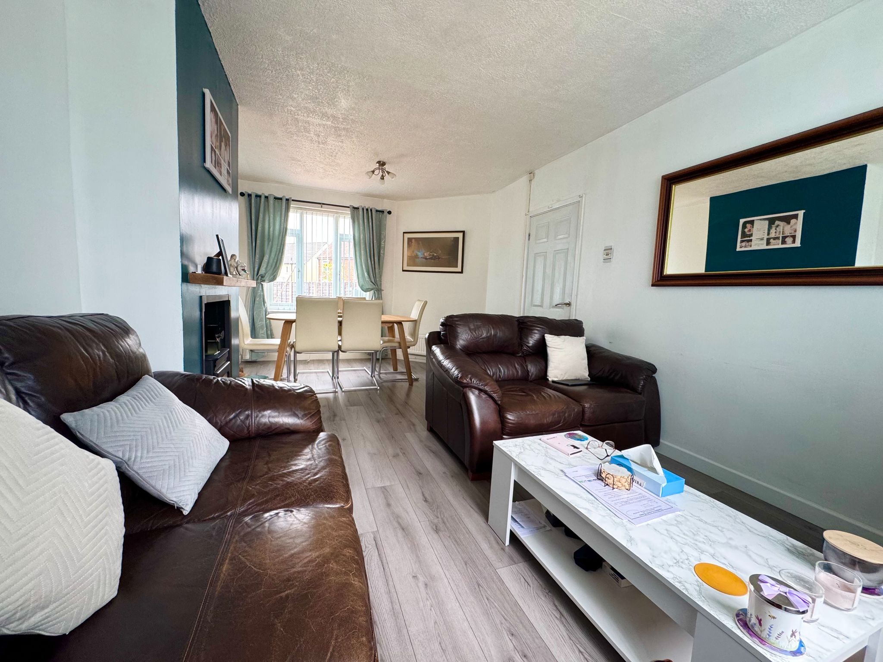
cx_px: 442
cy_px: 331
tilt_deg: -5.7
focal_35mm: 14
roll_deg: -2.1
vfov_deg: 85.7
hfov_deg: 102.1
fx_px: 357
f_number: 2.2
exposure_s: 1/99
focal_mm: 2.22
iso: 200
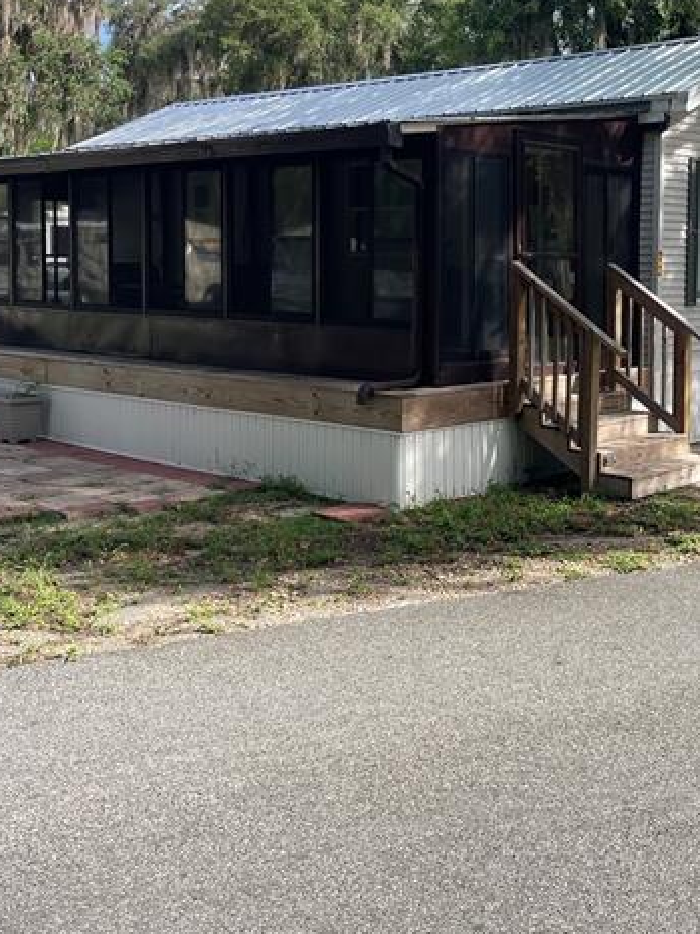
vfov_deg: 43.4
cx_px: 551
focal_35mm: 43
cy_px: 334
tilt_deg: -0.9
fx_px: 1159
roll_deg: +0.0
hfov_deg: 32.7
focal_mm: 4.2
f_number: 1.6
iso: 32
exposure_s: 1/1182
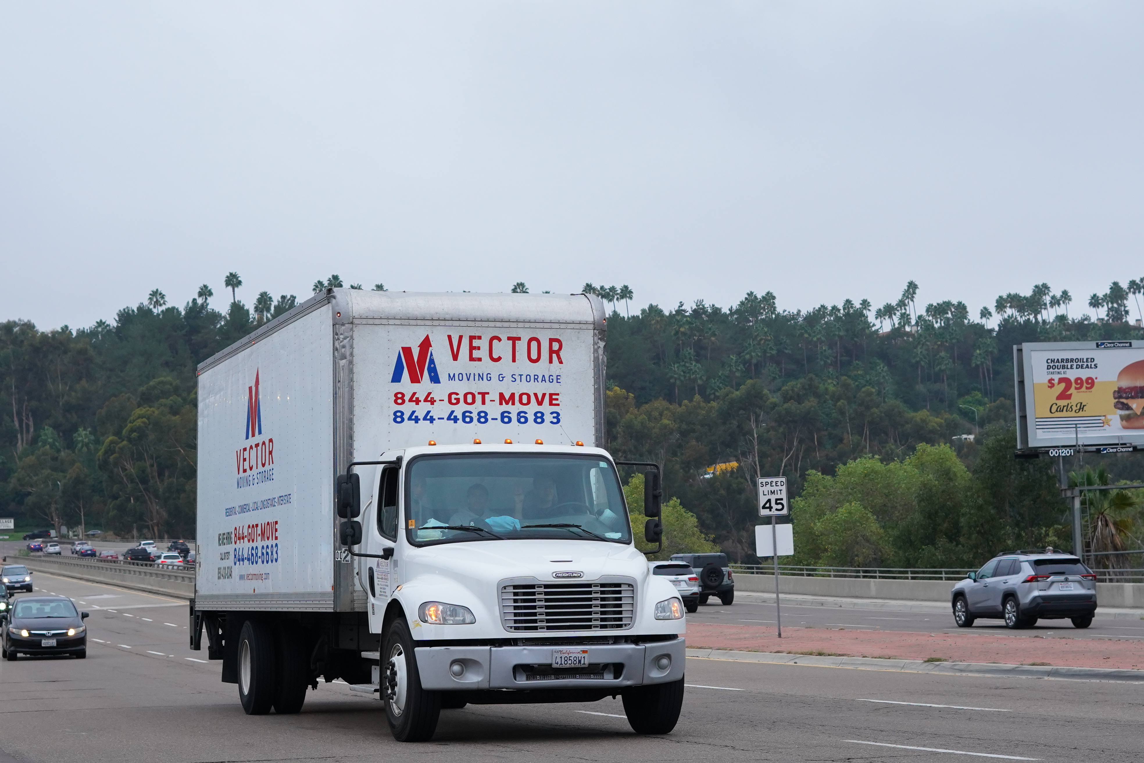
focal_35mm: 75
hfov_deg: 27.0
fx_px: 2383
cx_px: 572
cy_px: 382
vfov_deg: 18.2
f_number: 5.6
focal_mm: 50
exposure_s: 1/640
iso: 1250
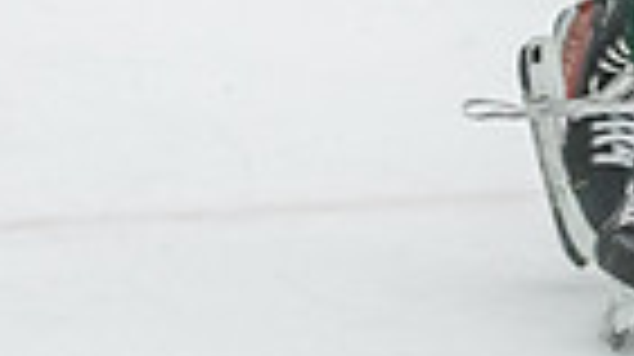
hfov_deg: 4.4
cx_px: 1074
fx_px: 8230
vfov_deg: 2.5
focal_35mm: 490
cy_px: -290
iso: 4000
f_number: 2.8
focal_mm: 105
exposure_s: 1/800
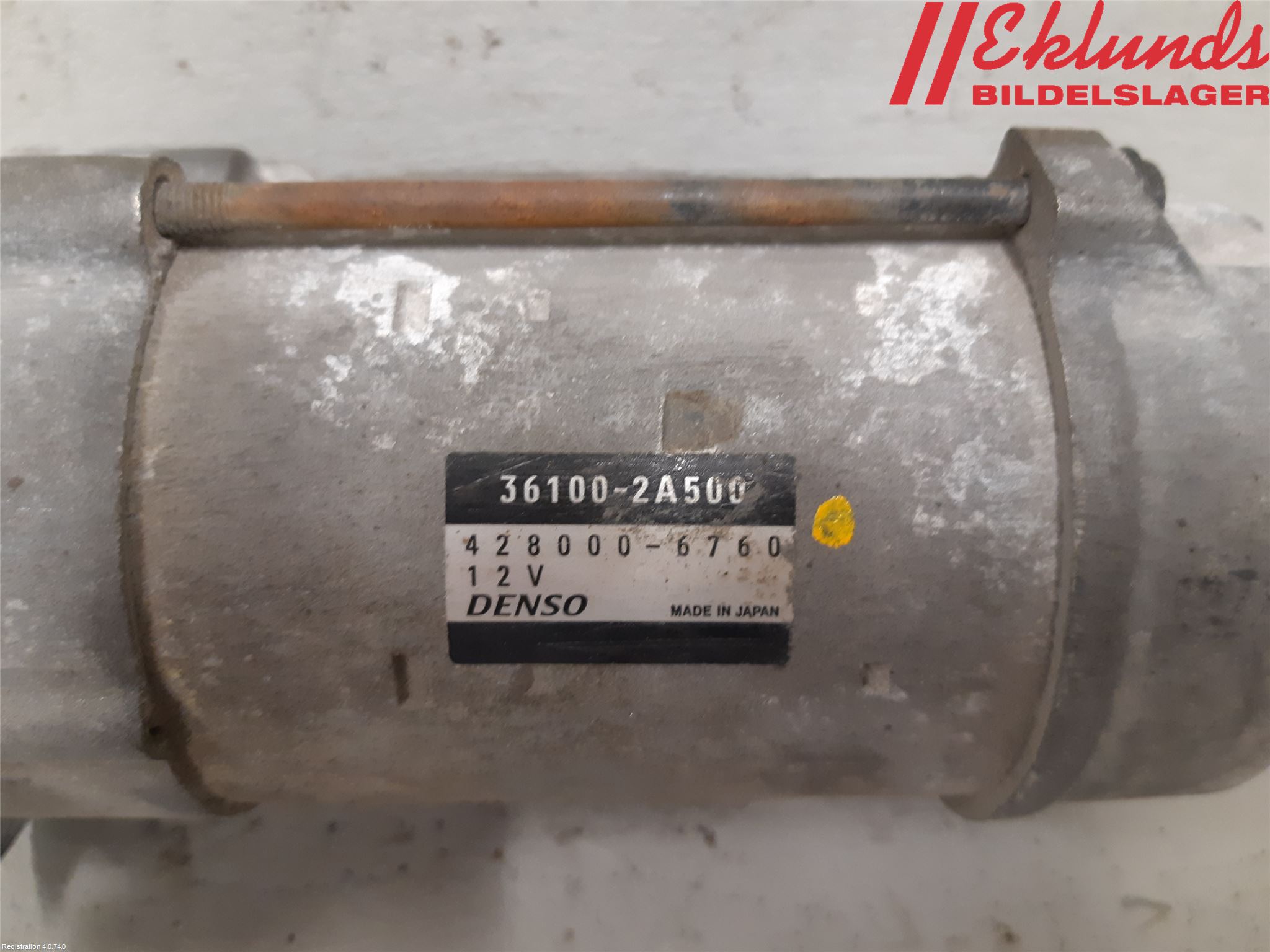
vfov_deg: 53.1
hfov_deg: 67.3
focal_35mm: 26
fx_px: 954
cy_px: 476
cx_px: 635
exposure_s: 1/25
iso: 200
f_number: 1.7
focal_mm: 3.93
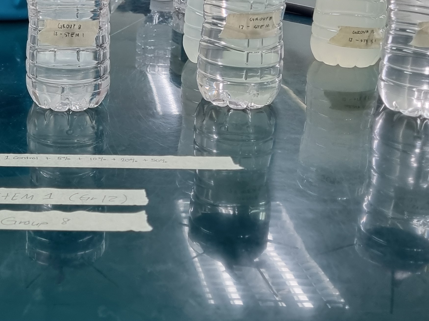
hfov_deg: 31.3
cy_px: 62
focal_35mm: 60
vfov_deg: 24.0
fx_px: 744
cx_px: 82
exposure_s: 1/120
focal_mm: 5.4
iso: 320
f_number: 1.8
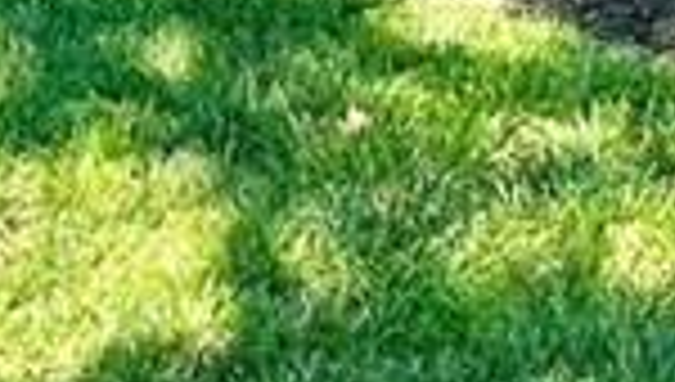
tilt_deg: +2.3
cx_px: 848
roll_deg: -0.6
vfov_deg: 6.3
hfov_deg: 11.8
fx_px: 3192
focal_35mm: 178
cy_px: -748
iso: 80
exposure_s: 1/1393
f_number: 1.78
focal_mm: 6.86
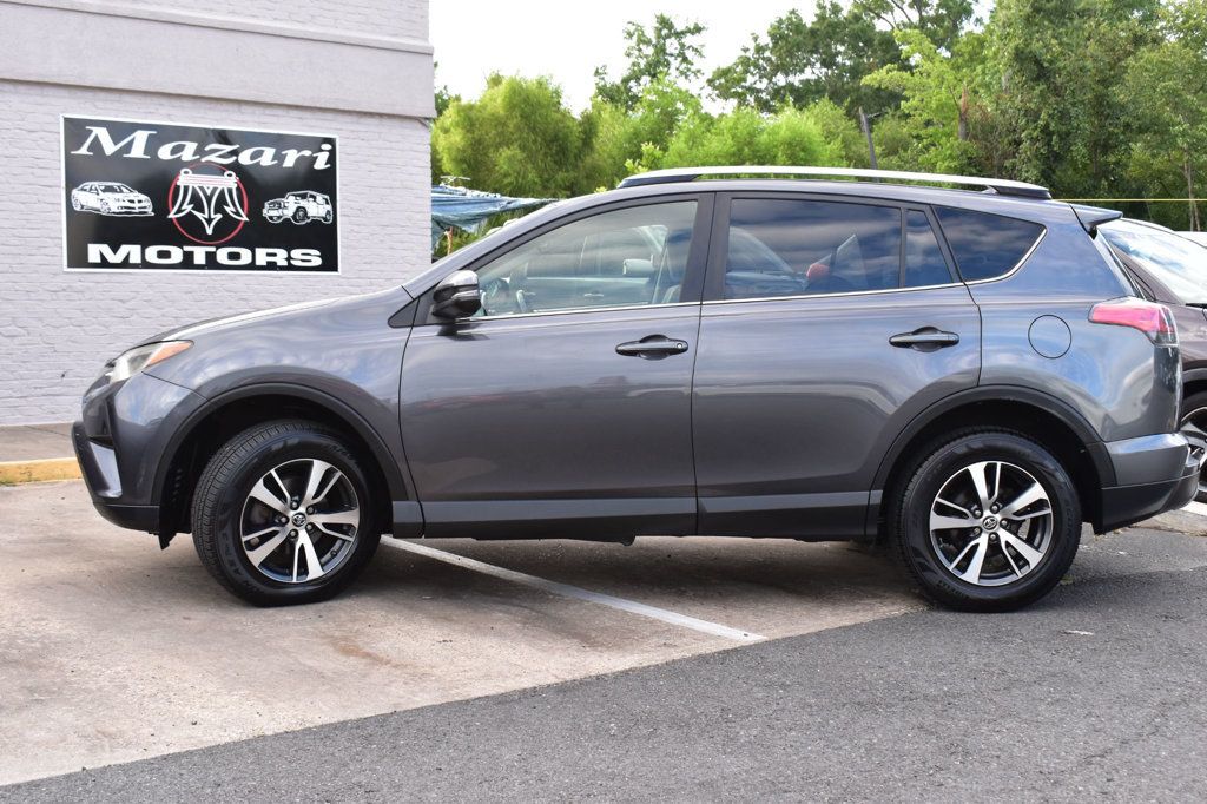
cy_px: 402
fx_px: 1458
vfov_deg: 30.8
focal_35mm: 44
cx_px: 604
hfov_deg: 45.0
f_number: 9
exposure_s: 1/100
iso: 400
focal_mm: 29
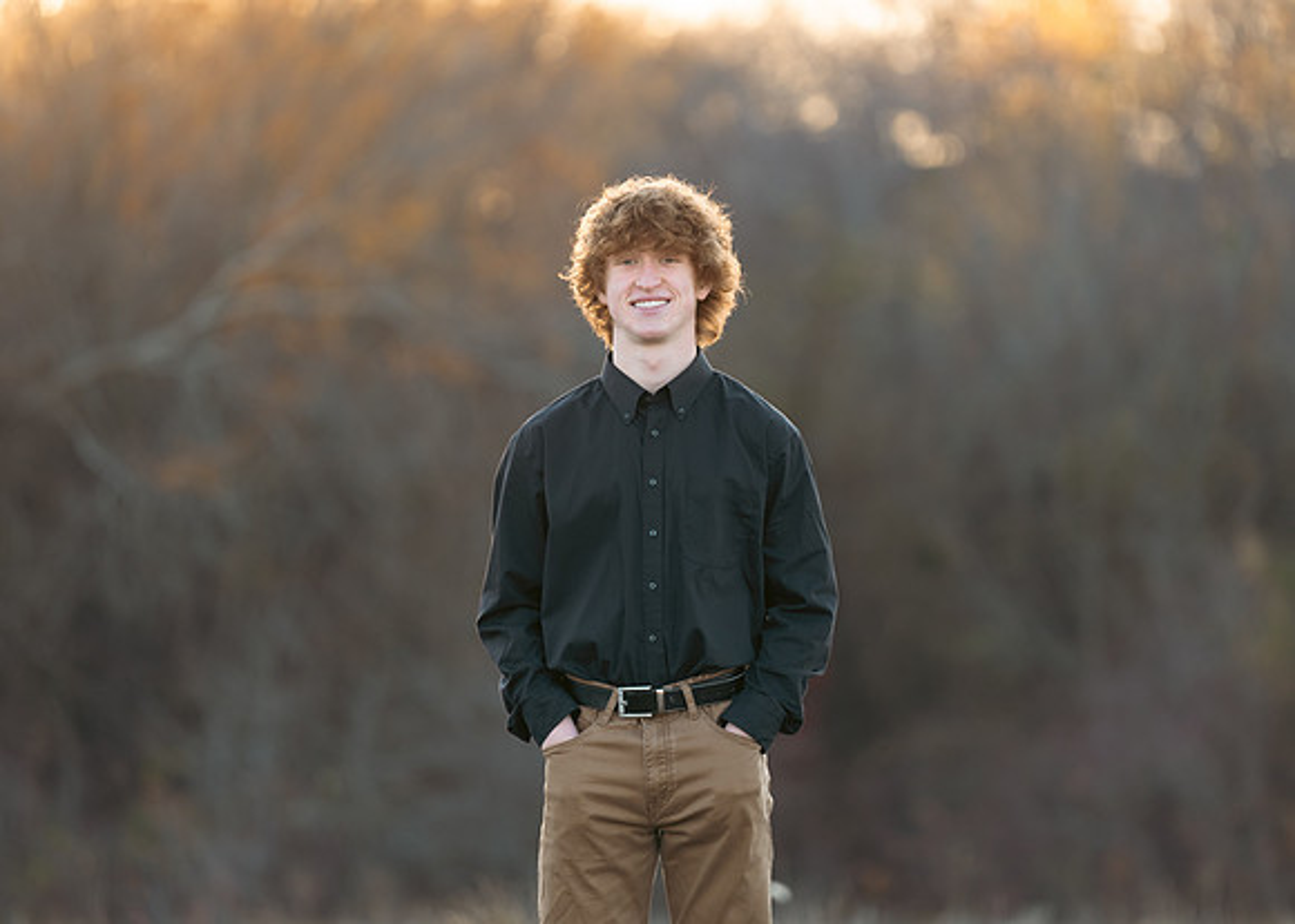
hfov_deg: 8.6
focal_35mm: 233
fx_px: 8564
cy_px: 407
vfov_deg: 6.2
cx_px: 695
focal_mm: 185
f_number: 2.8
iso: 400
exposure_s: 1/320
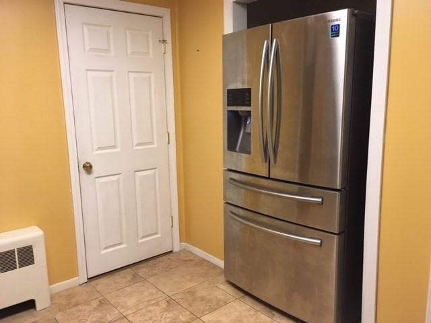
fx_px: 361
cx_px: 216
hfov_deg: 61.7
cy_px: 162
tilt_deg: -10.1
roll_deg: +1.3
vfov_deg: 48.2
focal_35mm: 29
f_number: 2.2
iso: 64
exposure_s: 1/30
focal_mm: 4.15
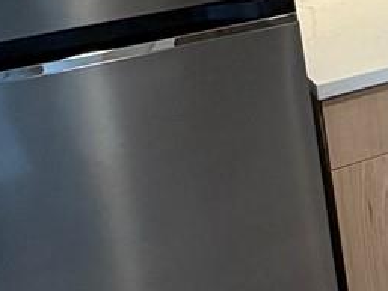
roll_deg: +1.9
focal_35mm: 87
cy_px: -80
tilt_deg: -13.0
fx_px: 976
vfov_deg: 16.2
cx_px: 788
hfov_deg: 16.6
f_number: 2.2
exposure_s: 1/120
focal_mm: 2.22
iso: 320
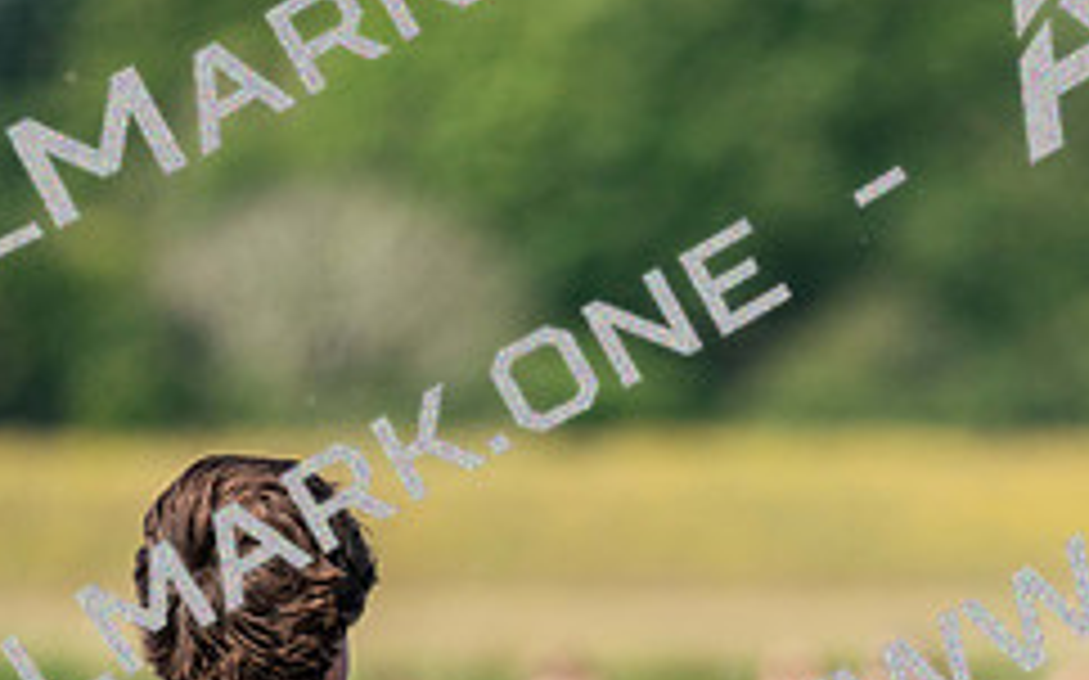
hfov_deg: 2.2
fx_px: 28983
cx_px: 1260
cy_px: 822
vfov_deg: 1.3
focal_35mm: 977
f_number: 4.5
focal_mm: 400
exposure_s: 1/2500
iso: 220
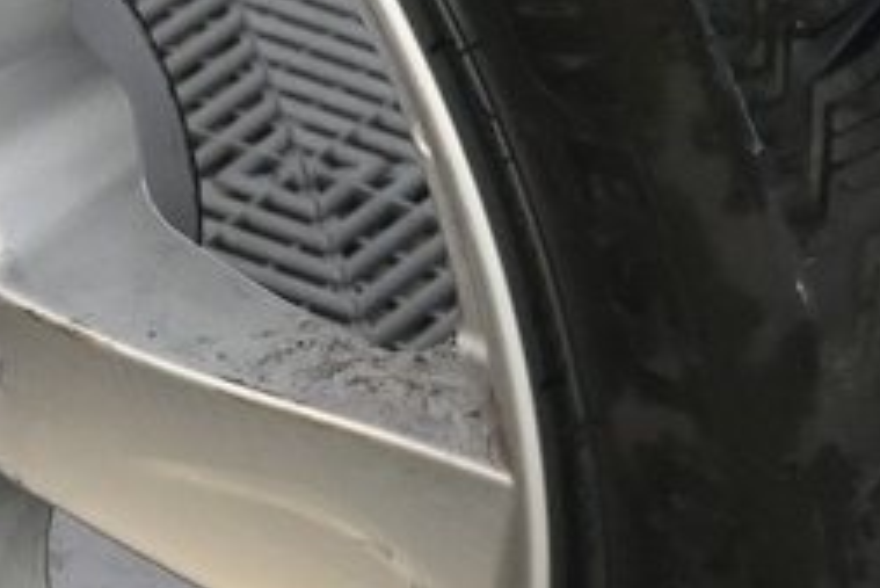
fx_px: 7973
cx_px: 24
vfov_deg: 4.2
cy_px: 132
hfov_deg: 6.3
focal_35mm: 326
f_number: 5
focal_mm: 34
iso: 720
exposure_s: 1/50
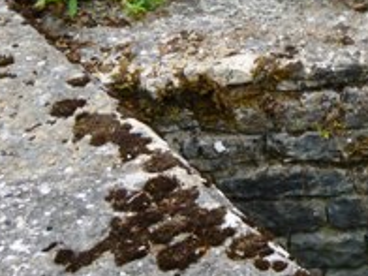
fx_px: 1074
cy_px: -103
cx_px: 426
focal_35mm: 101
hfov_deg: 18.5
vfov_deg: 14.0
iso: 100
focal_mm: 5.6
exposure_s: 1/125
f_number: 3.4
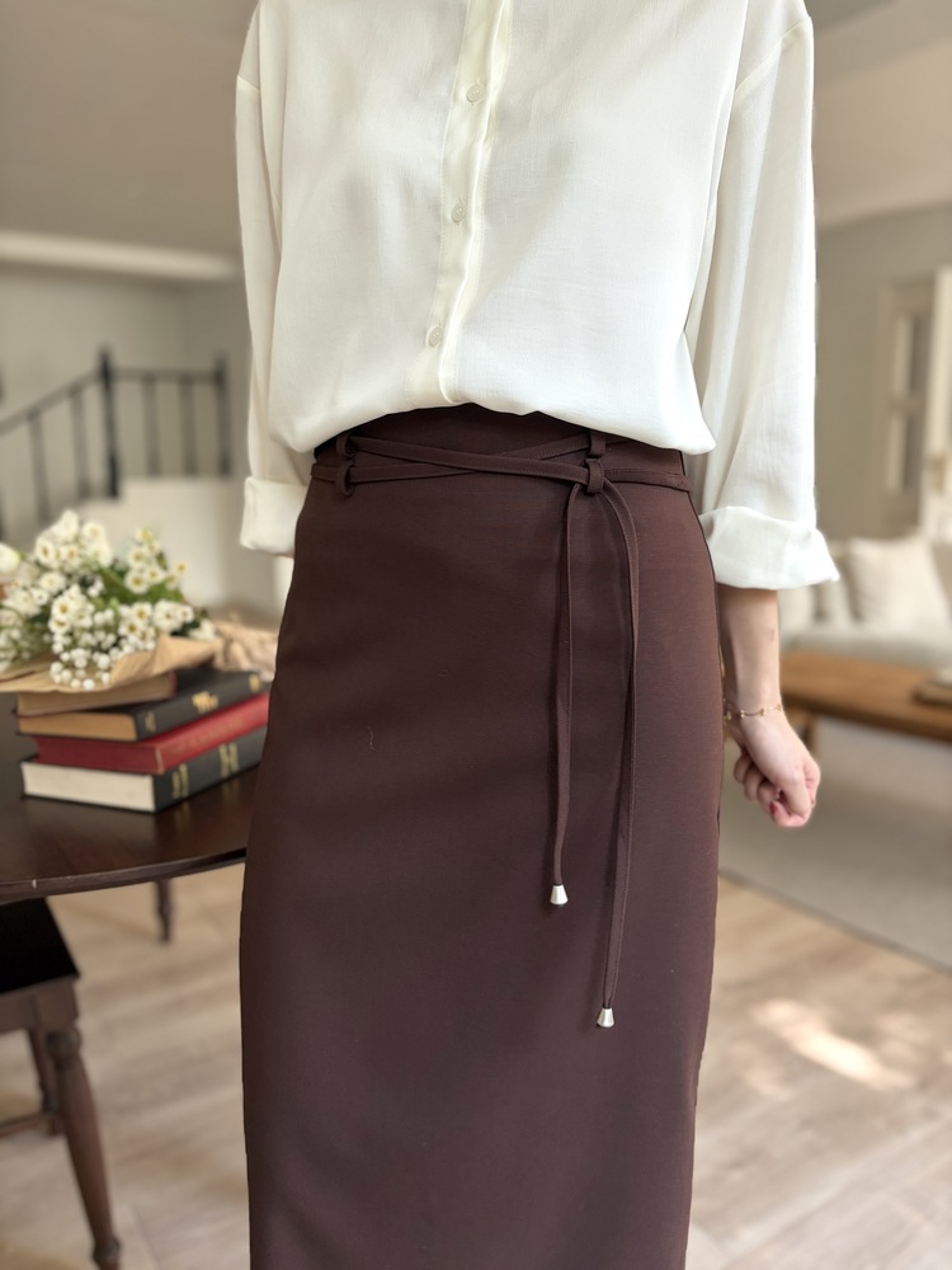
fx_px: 953
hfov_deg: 53.1
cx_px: 476
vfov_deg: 67.3
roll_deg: +0.4
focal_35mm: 26
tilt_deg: -9.7
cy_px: 635
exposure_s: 1/122
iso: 100
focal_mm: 5.96
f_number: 1.6
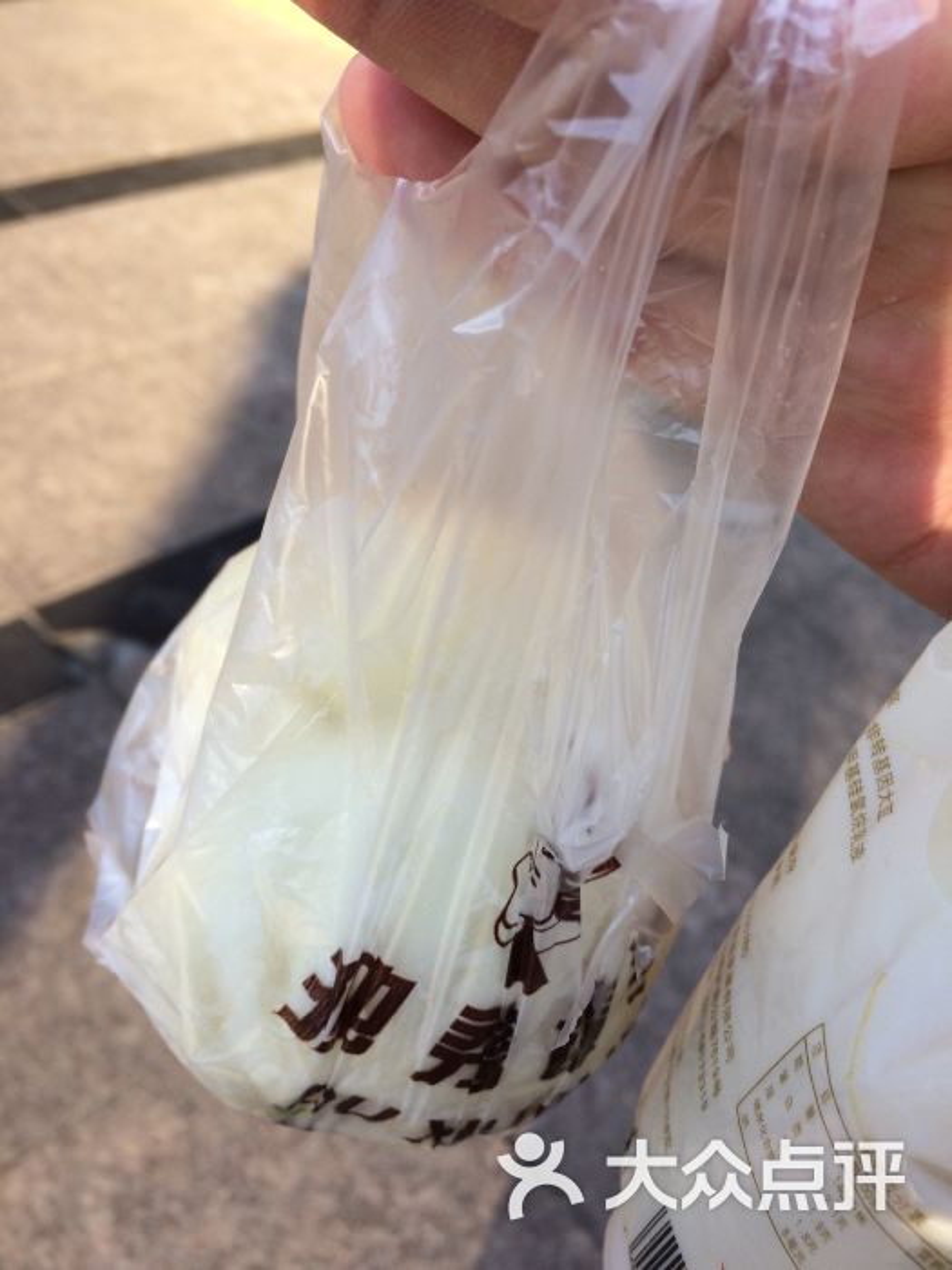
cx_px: 476
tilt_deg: -44.4
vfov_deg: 61.7
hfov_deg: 48.2
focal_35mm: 29
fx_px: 1063
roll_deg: -12.6
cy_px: 635
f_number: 2.2
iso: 32
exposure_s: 1/295
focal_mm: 4.15
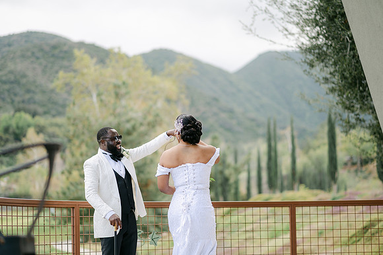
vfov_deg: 16.1
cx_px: 192
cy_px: 128
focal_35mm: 85
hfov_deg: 23.9
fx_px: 904
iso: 100
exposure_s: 1/1250
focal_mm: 85
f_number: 2
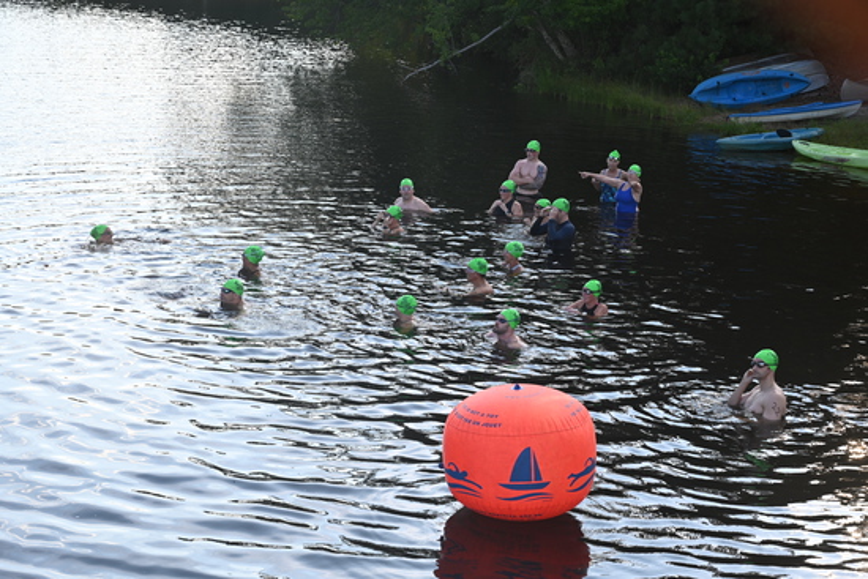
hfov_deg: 28.8
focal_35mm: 70
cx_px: 434
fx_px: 1688
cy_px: 290
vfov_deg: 19.5
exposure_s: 1/250
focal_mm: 70
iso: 180
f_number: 5.6
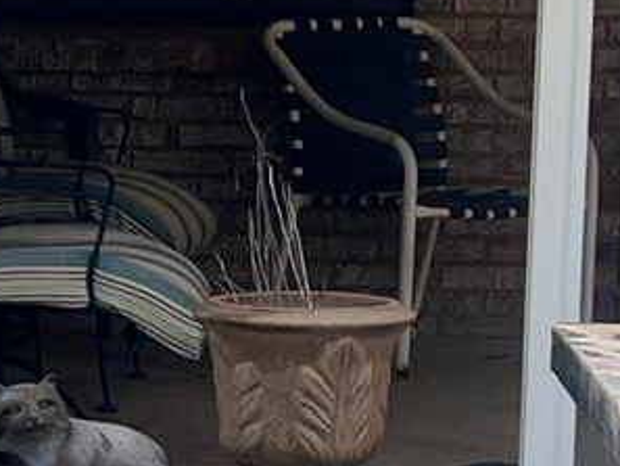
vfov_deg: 8.3
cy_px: 267
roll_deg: -1.4
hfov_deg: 10.6
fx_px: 3207
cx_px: -365
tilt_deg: -7.2
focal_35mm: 179
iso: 50
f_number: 1.5
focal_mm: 5.7
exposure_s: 1/2045
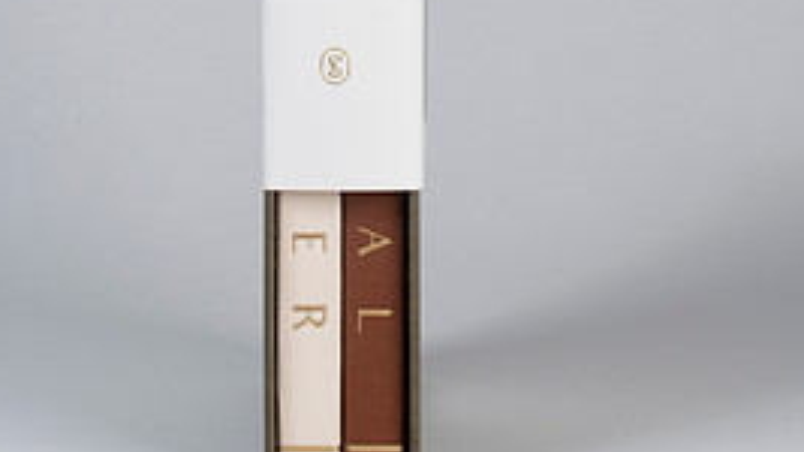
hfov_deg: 18.5
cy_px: 56
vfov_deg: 10.4
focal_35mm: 116
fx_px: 2472
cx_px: 326
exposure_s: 1/250
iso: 200
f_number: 16
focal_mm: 50
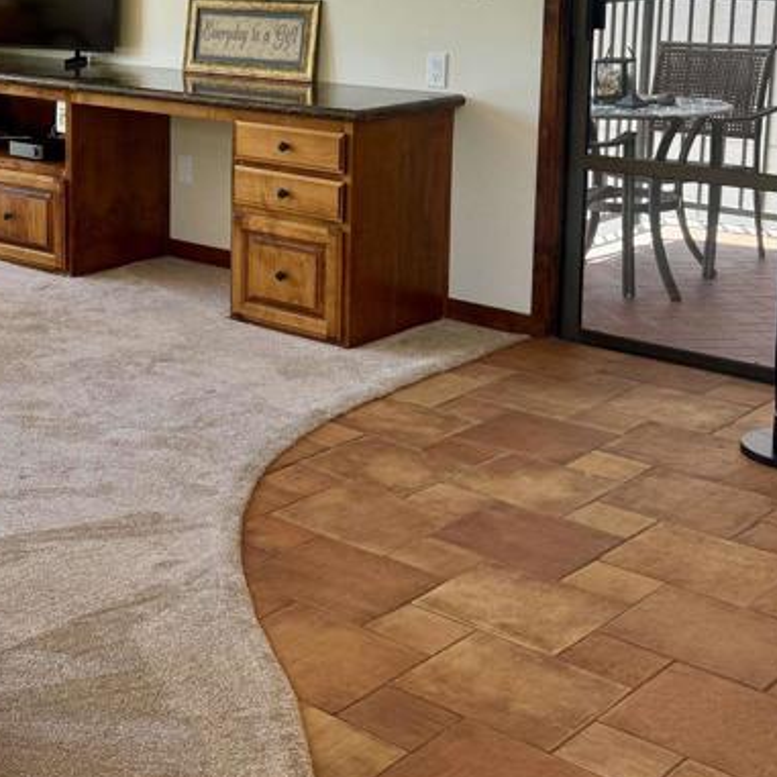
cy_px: 122
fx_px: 1448
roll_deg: +0.0
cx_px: 4
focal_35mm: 57
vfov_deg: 29.2
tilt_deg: -8.4
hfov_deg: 28.3
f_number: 1.78
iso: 64
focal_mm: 6.76
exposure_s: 1/120
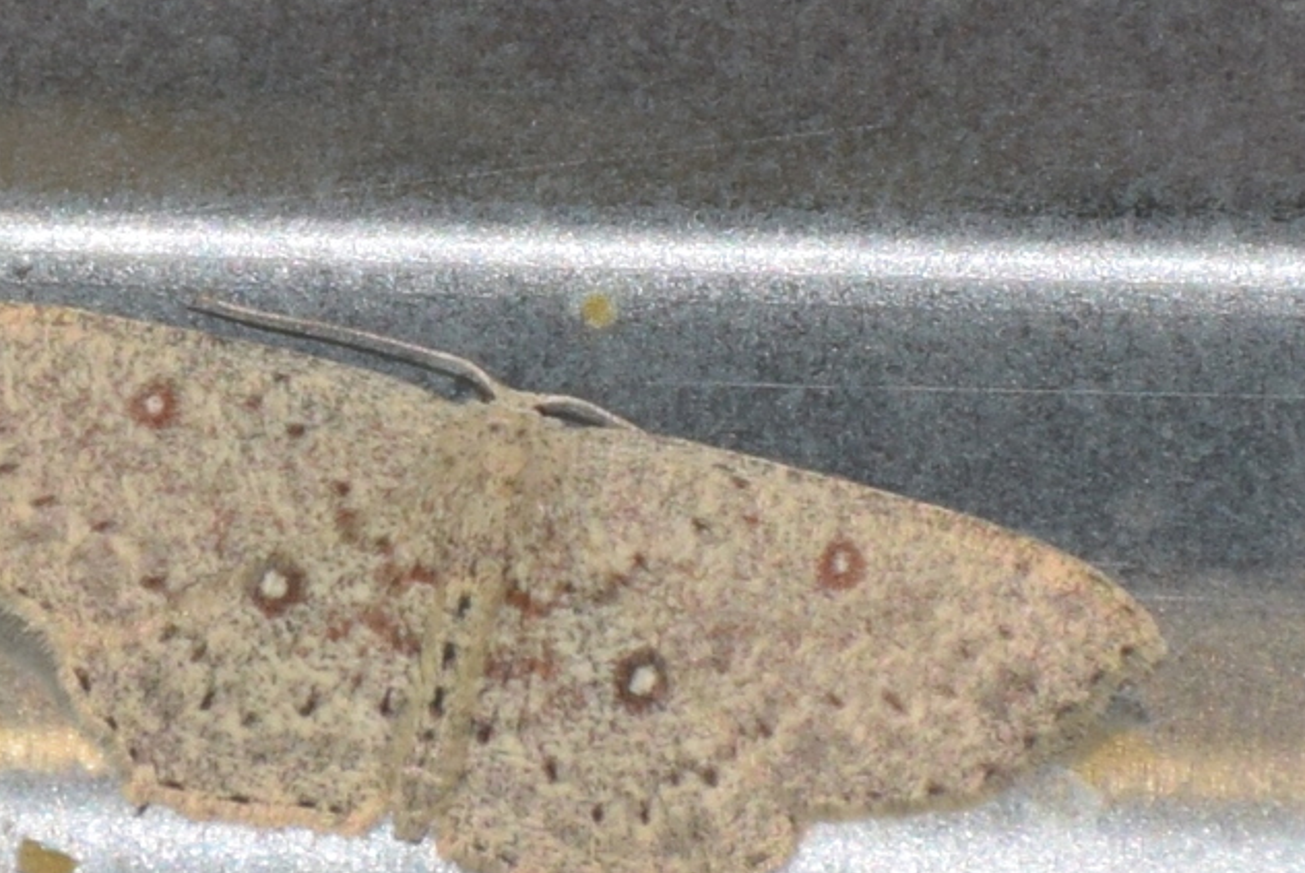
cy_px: 539
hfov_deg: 6.5
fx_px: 11541
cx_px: 453
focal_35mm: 318
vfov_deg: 4.3
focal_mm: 140
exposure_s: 1/60
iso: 320
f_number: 5.6
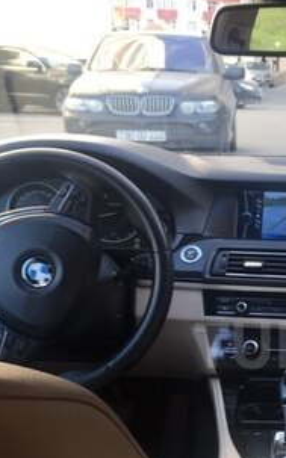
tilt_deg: -18.1
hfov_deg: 18.3
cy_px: 345
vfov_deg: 30.1
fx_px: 837
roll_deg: -1.8
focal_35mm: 67
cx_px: 350
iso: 32
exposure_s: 1/50
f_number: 2.2
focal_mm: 4.15
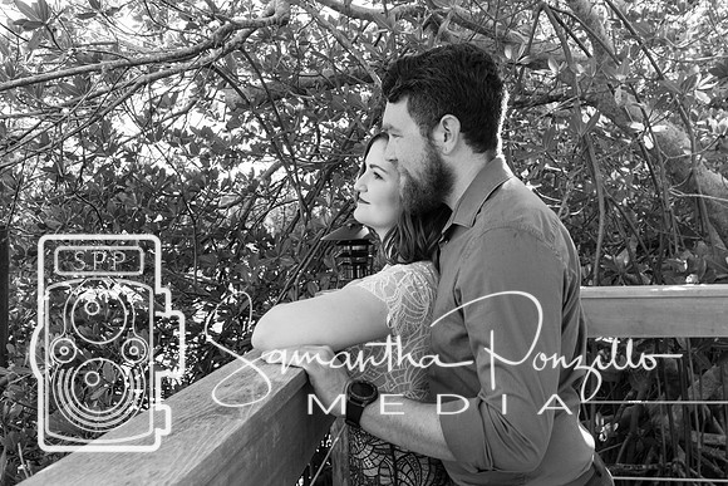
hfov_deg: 61.7
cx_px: 364
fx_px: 609
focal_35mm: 30
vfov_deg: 43.5
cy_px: 243
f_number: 7.1
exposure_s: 1/200
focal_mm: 20
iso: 400
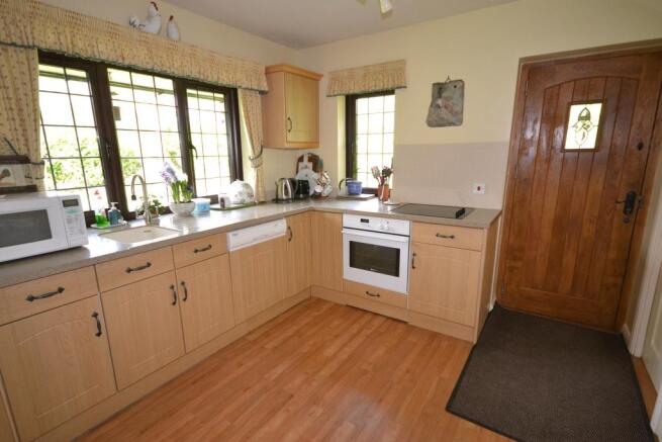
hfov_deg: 90.0
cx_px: 331
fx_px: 331
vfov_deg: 67.4
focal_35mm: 18
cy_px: 221
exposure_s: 1/60
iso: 1250
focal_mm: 12
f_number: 4.5
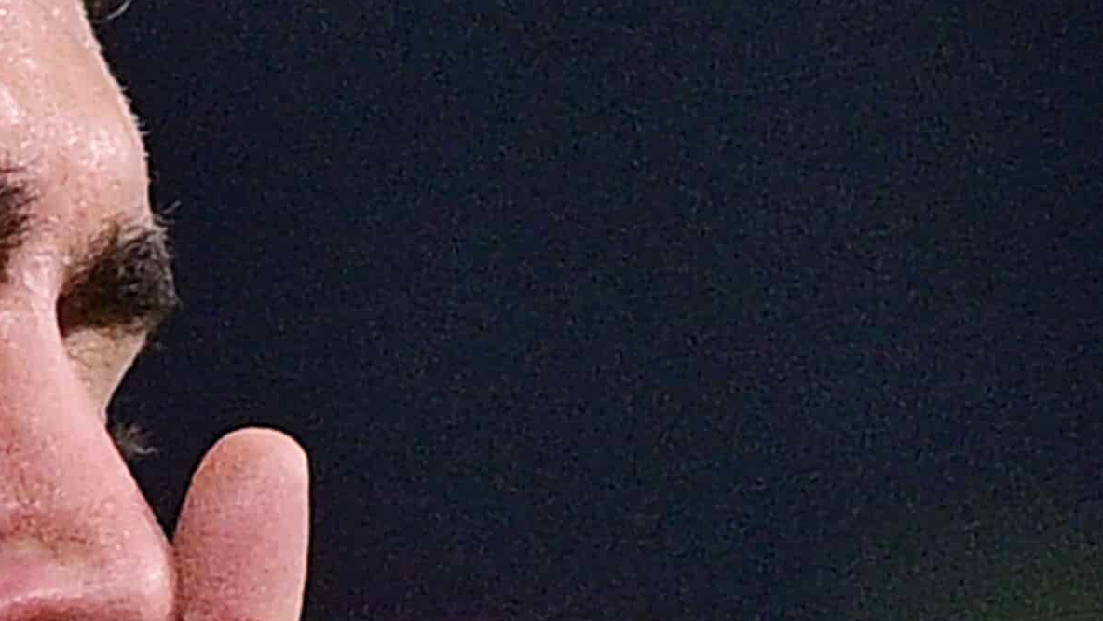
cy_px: 1132
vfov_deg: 1.2
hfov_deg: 2.2
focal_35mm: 985
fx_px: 28808
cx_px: 697
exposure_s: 1/2000
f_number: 4
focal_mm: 200
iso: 2500
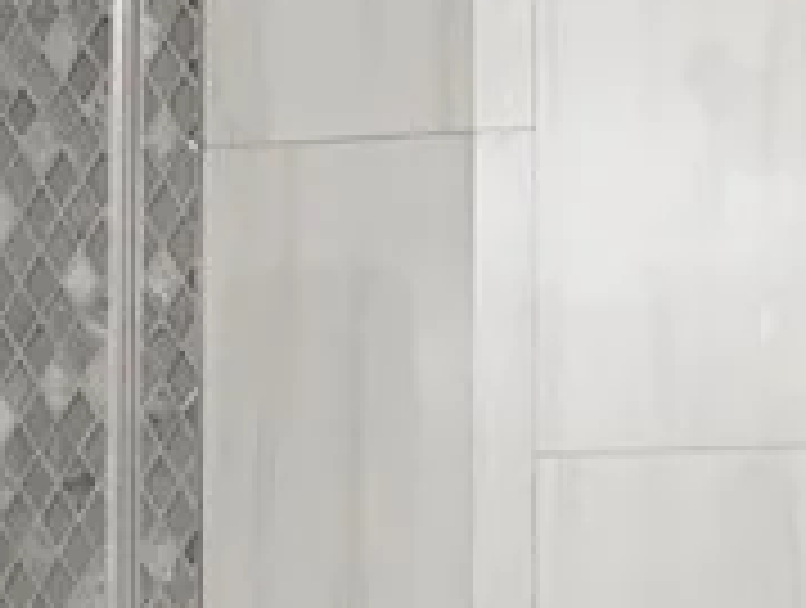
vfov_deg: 10.6
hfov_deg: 13.1
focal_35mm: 137
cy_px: 779
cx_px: -617
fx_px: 3196
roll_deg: +0.0
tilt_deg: -0.4
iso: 400
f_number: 1.78
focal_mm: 6.76
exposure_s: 1/120
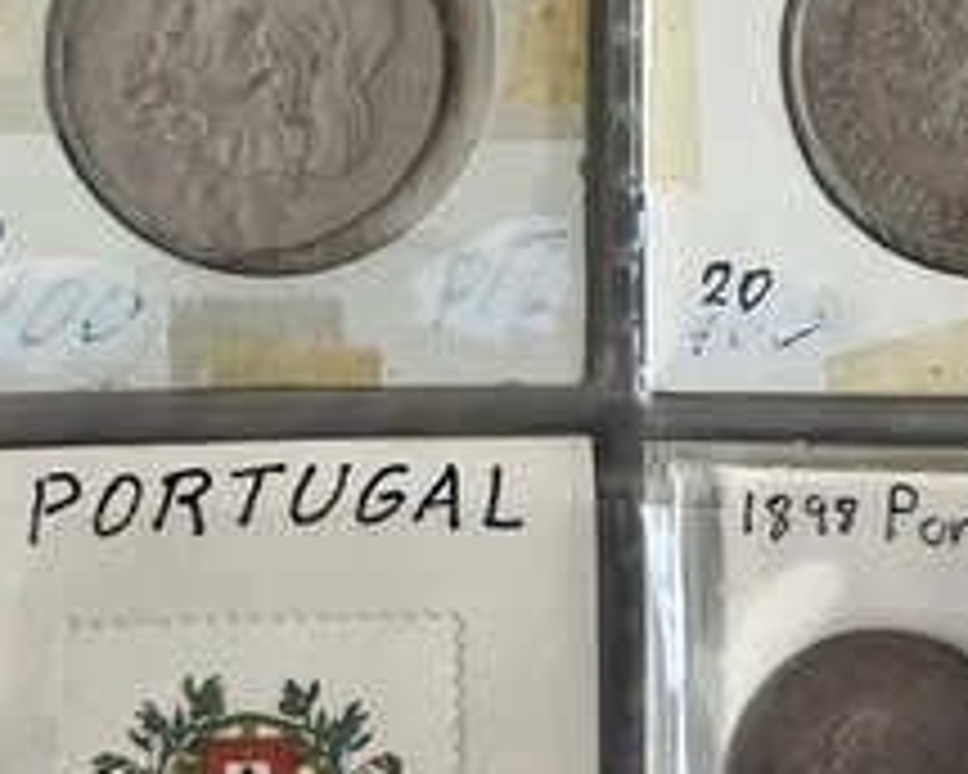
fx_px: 3151
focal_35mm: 110
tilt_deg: -86.7
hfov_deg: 16.3
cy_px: -688
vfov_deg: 12.6
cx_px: 1342
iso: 80
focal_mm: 3.99
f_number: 1.8
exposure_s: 1/121
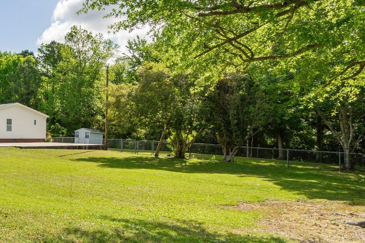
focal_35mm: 33
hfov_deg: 50.4
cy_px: 129
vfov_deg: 39.9
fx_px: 334
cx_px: 33
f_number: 9
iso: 200
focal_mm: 10
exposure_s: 1/250
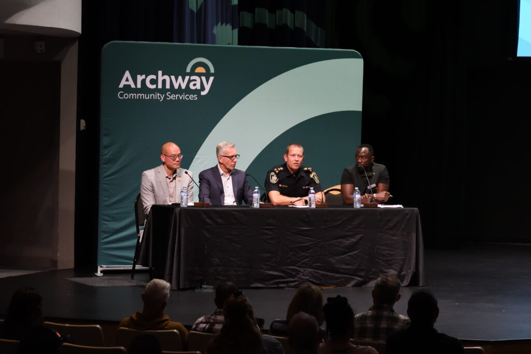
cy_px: 177
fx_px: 1652
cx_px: 266
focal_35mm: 112
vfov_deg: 12.2
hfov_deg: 18.3
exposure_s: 1/80
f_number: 8
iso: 4000
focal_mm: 75
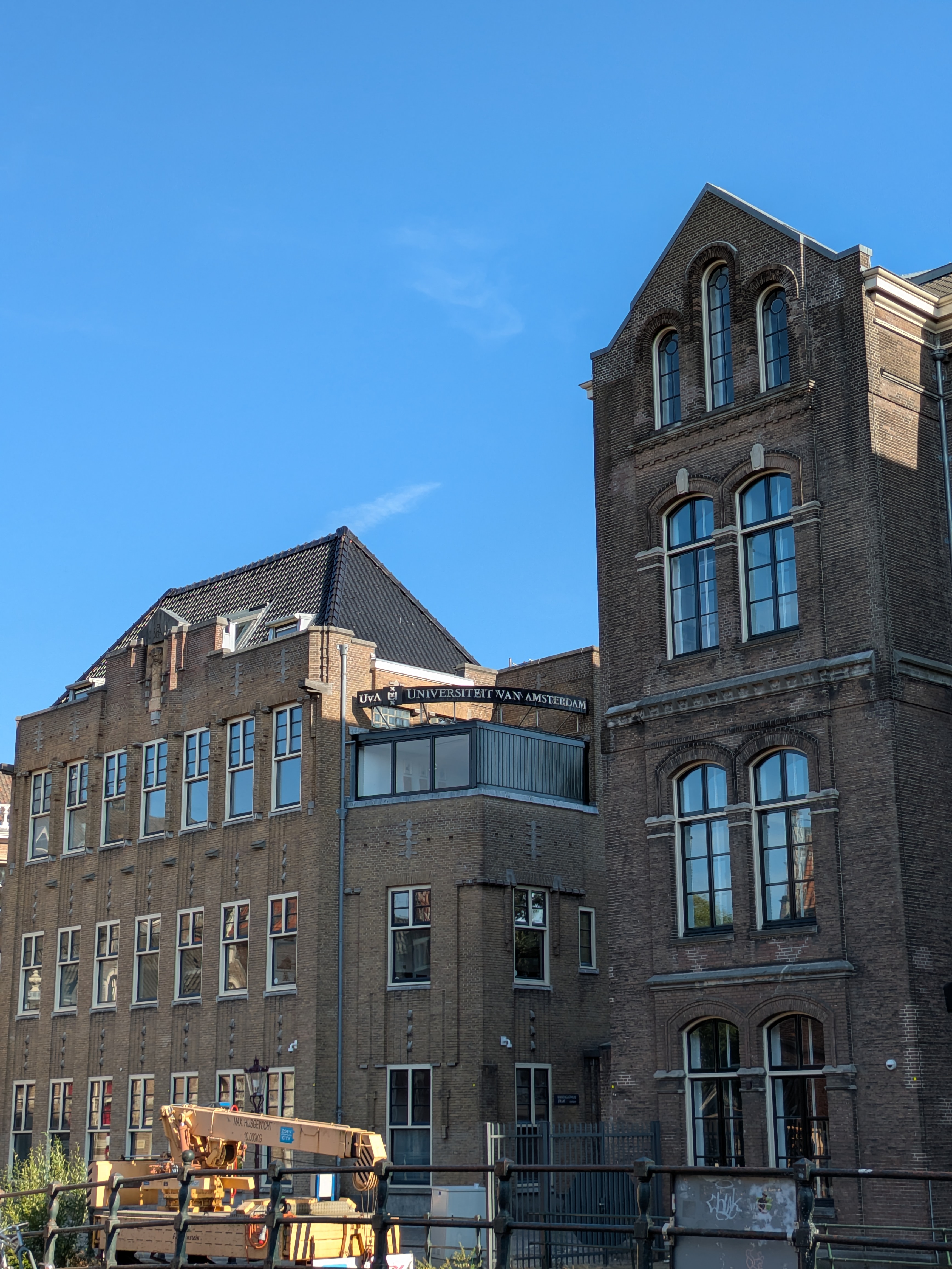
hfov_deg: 28.6
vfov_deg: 37.5
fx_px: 1869
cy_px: 634
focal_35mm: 51
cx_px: 476
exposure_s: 1/1060
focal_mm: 5.43
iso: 41
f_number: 1.89
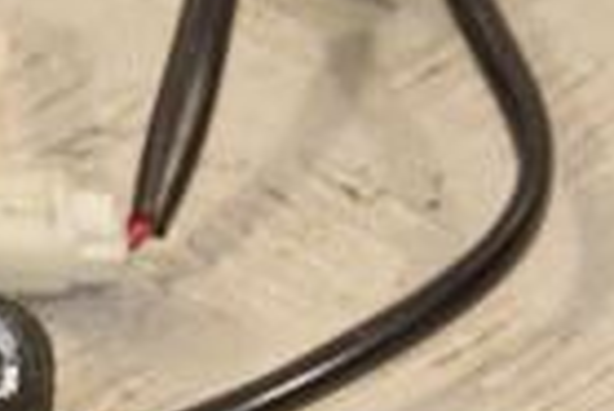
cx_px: -208
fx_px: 7734
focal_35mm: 453
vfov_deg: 3.0
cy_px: 230
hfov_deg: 4.5
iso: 800
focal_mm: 70
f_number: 7.1
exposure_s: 1/200
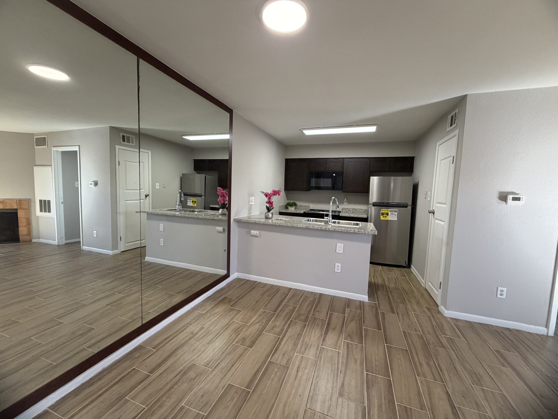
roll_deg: -1.3
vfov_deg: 85.7
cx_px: 279
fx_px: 226
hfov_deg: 102.1
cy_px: 210
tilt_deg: -5.1
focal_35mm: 14
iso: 250
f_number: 2.2
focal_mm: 2.22
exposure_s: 1/120
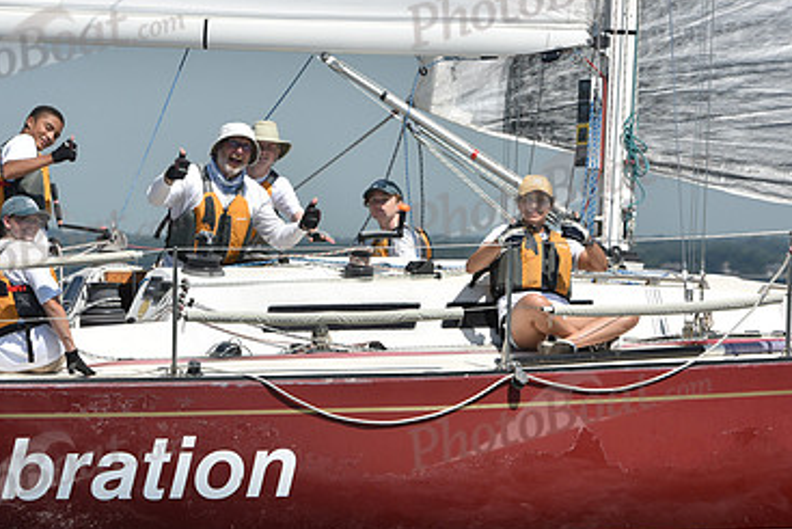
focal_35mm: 269
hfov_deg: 7.7
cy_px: 334
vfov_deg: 5.1
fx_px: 5920
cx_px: 298
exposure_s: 1/1250
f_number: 9
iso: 250
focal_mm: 170
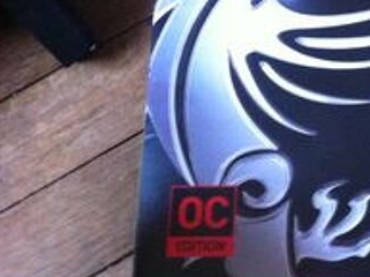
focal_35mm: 109
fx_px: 1164
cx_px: 564
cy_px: 72
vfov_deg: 13.5
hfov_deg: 16.4
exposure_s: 1/15
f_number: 2.8
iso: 320
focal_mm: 3.85
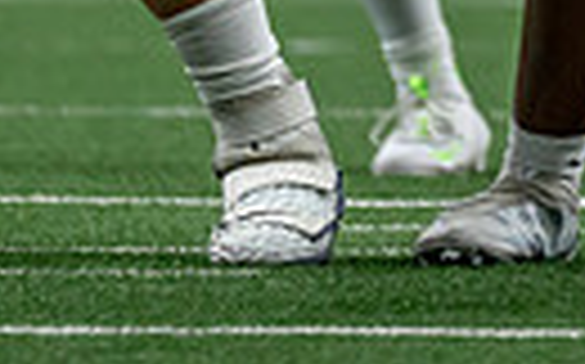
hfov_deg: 1.4
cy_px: -620
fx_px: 23496
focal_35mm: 1475
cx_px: 891
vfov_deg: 0.9
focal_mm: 200
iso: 1250
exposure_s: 1/1000
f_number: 2.8
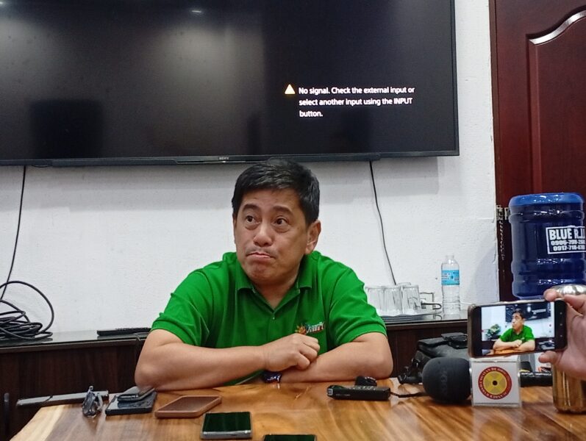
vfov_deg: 24.5
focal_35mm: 60
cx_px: 293
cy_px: 220
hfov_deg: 32.1
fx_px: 1017
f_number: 1.8
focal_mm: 3.98
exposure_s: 1/20
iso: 606
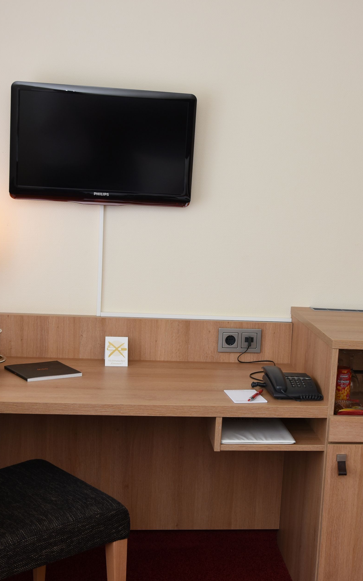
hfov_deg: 23.0
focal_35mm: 56
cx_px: 245
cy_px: 286
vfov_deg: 36.3
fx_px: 887
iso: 280
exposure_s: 1/125
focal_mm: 24
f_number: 5.6
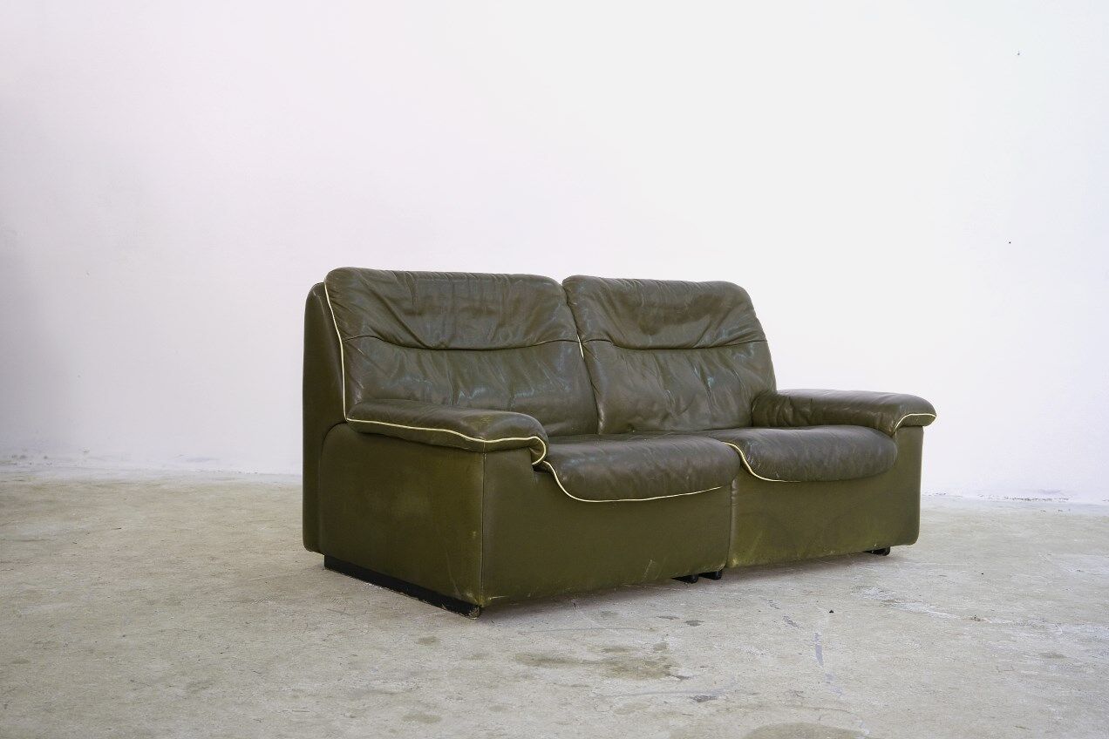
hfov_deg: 47.4
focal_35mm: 41
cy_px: 370
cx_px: 554
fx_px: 1263
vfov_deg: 32.6
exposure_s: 1/40
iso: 1250
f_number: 4
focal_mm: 27.5
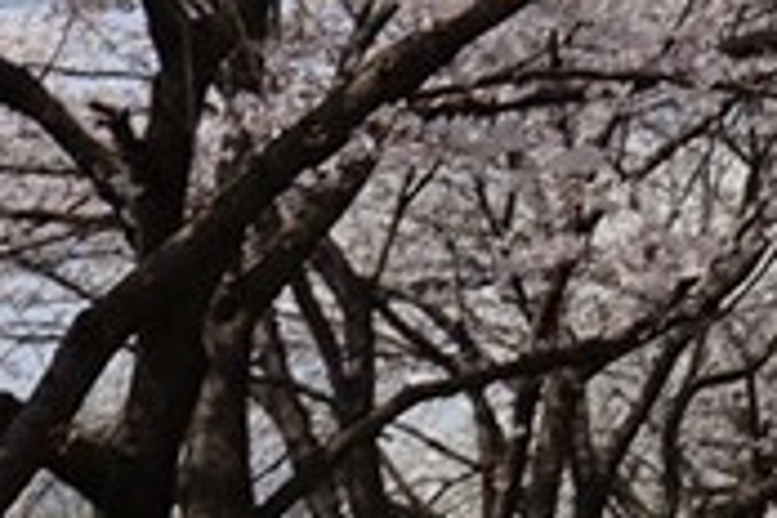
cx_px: 1139
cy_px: 112
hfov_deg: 12.2
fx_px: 3469
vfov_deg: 8.5
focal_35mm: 161
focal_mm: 31
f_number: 13
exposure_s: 1/125
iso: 100
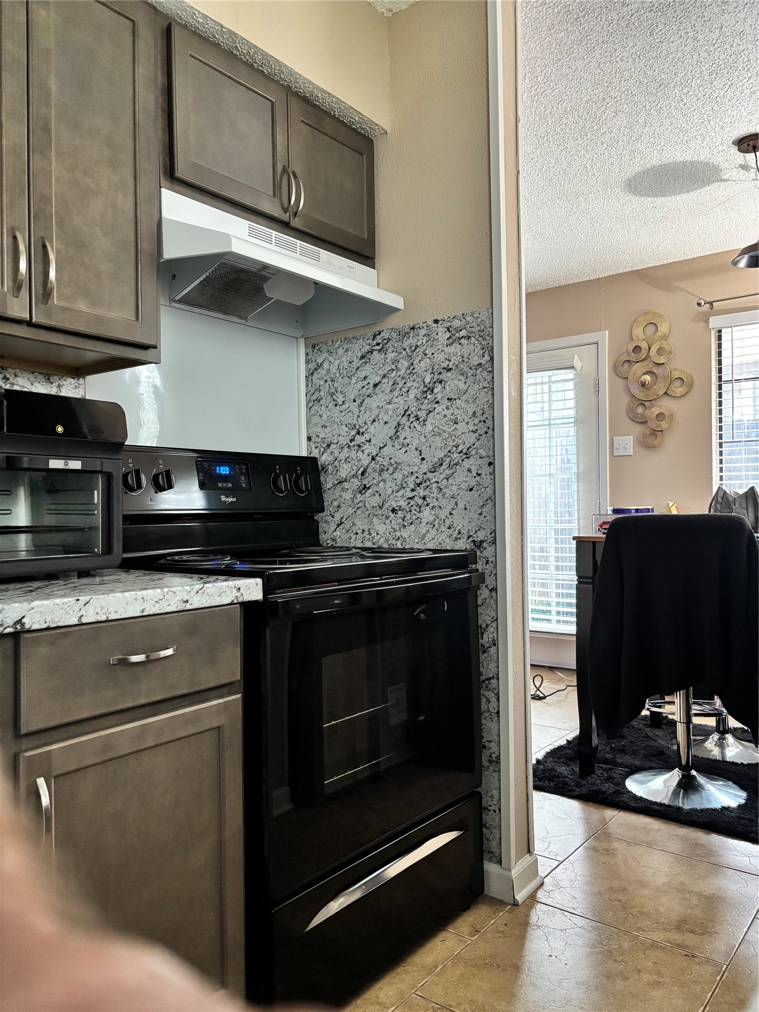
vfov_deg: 67.3
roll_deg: +0.2
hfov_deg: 53.1
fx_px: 760
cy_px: 506
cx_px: 380
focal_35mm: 26
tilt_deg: -0.4
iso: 640
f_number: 1.6
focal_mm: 5.96
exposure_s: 1/40
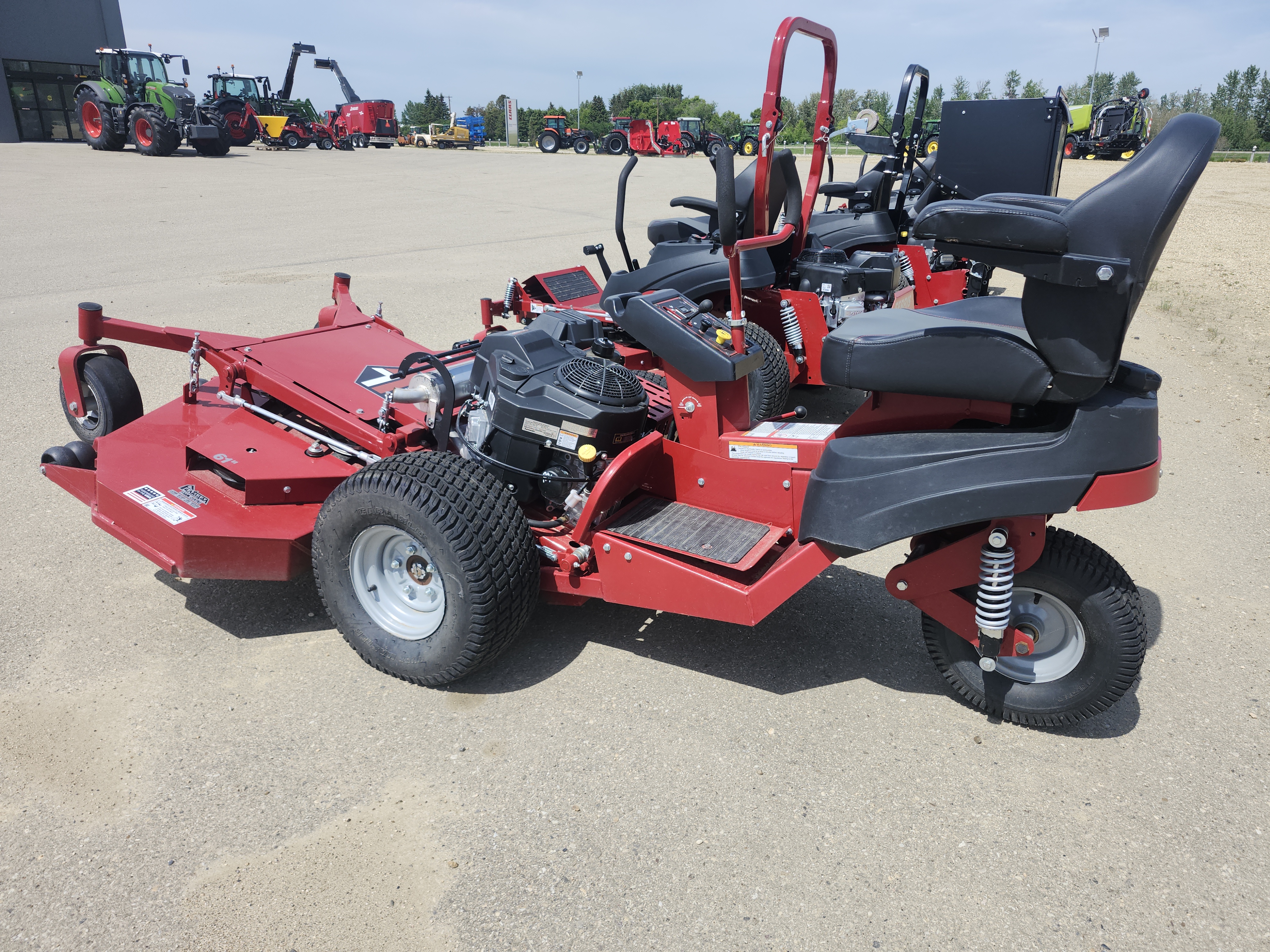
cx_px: 635
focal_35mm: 23
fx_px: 844
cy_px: 476
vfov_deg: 58.9
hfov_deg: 73.9
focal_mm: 5.54
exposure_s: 1/1650
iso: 25
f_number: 1.8
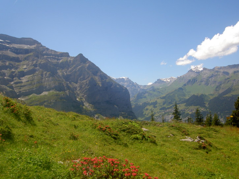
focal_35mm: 34
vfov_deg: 41.8
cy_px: 90
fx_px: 235
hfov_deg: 54.0
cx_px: 120
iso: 50
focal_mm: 5.6
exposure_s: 1/320
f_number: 4.7
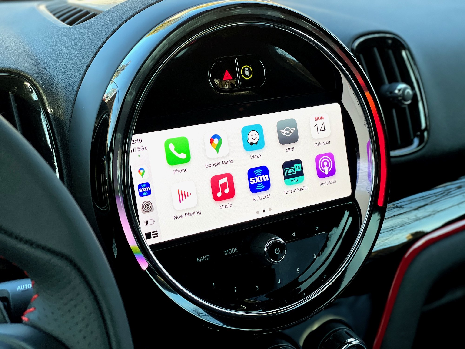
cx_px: 232
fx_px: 699
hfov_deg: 36.8
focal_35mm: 52
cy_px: 174
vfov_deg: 28.0
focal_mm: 6
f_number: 2
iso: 25
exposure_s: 1/111
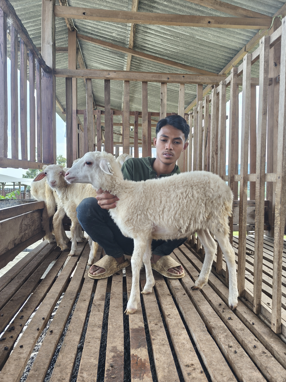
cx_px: 143
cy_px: 191
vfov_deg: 73.9
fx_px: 253
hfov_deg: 58.9
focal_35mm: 23
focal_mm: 6.14
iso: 160
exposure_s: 1/99.9
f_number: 1.65
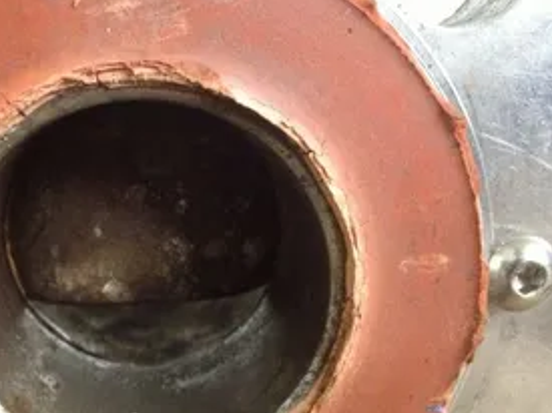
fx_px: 813
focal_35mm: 51
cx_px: 169
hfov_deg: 37.0
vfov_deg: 28.3
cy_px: 281
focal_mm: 4.28
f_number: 2.4
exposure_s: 1/15
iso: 500
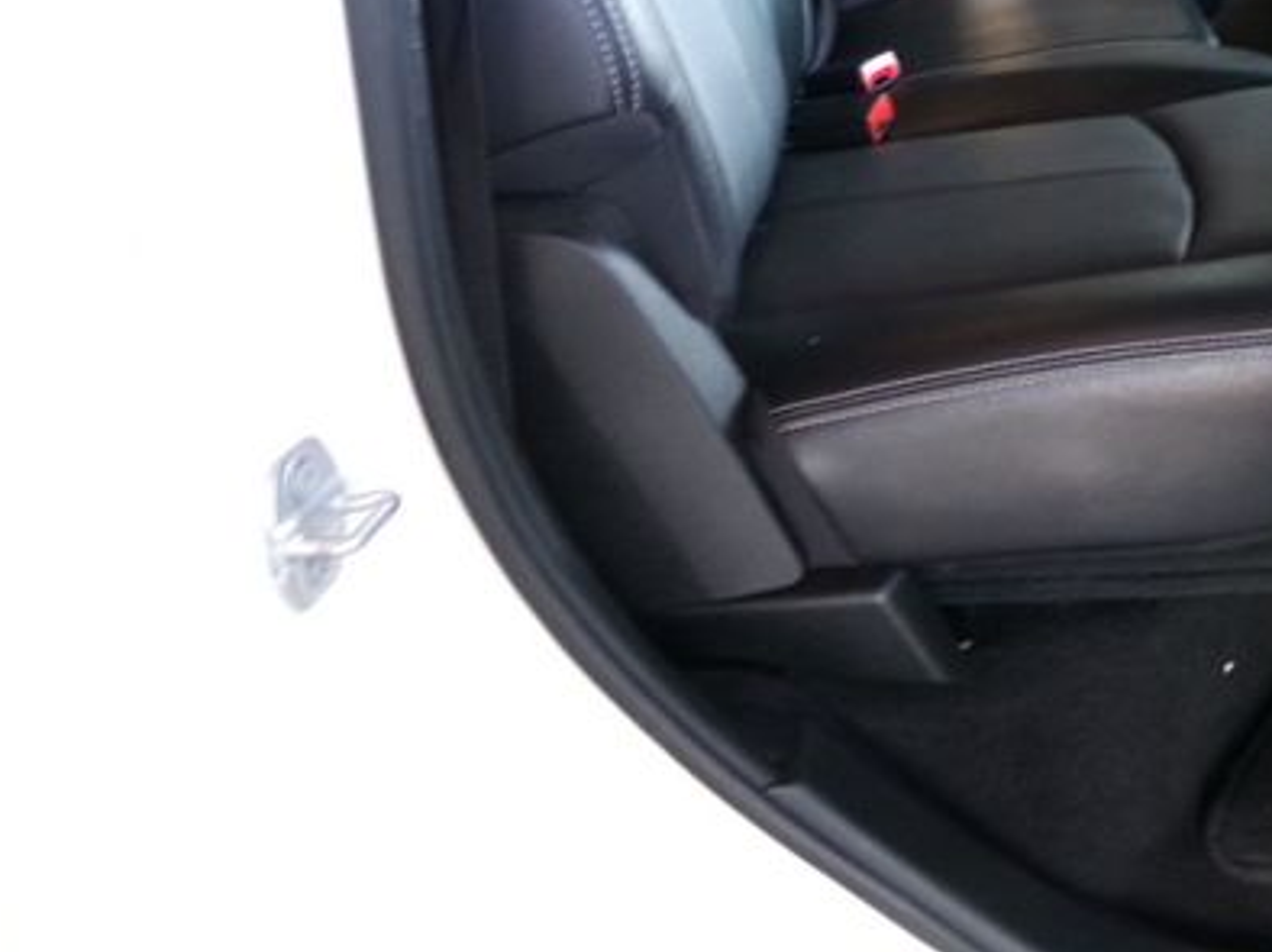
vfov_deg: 35.9
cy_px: 232
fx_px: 1432
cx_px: 1001
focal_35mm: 39
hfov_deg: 45.7
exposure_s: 1/17
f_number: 3.7
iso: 298
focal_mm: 4.3
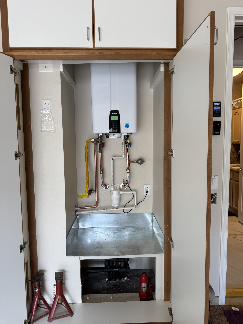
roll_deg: +1.5
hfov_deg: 56.8
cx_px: 122
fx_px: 225
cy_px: 162
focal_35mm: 24
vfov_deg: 71.6
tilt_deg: -5.9
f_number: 1.78
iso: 80
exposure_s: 1/120
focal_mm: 6.76
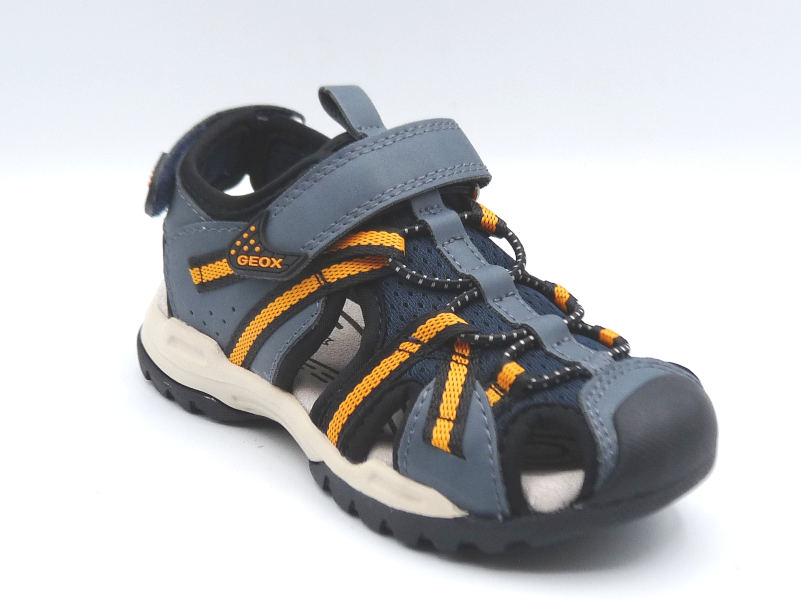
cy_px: 300
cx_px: 400
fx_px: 1435
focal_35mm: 62
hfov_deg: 31.2
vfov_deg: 23.7
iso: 100
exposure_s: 1/250
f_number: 4
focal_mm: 6.2
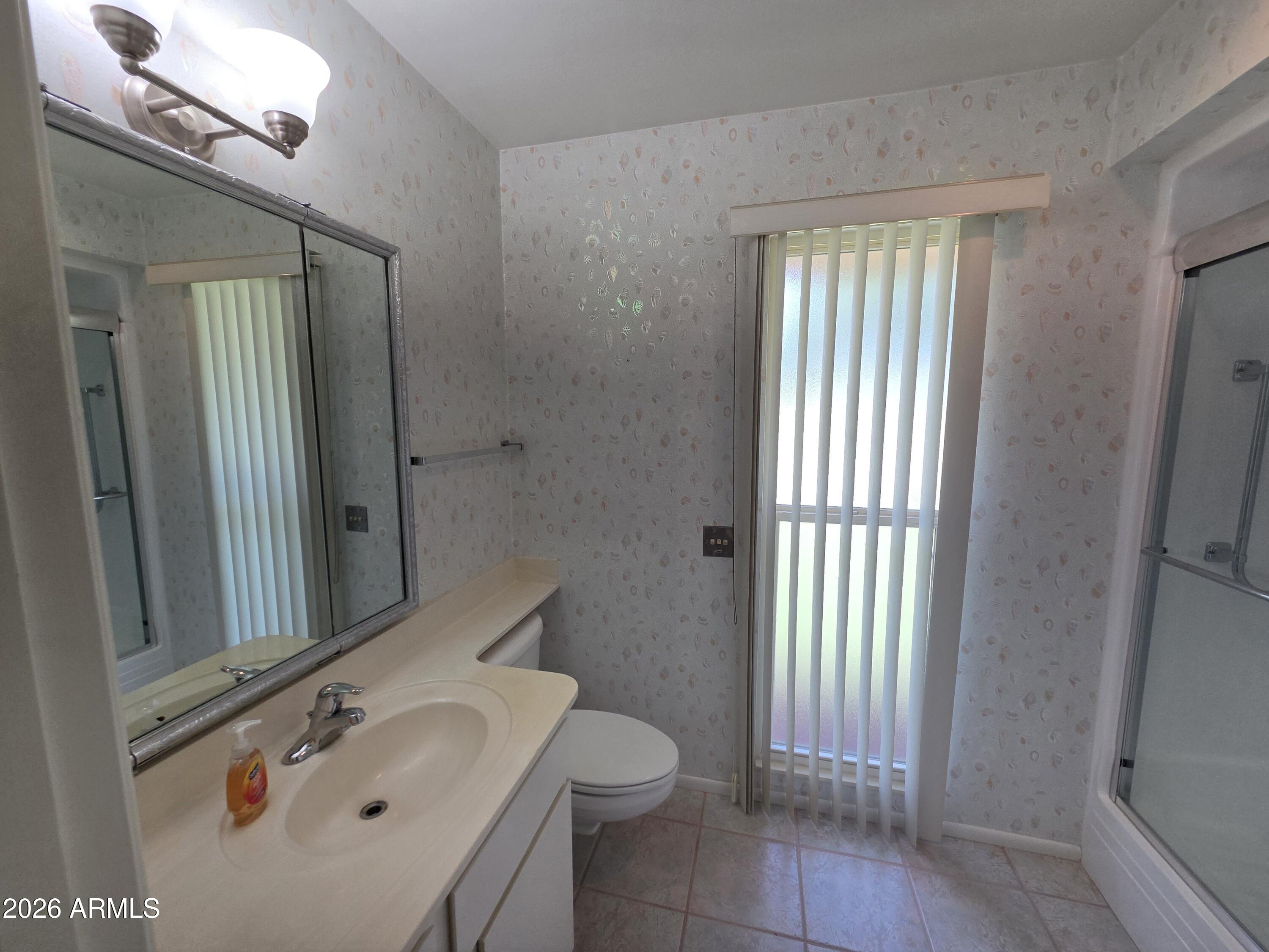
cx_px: 634
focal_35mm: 13
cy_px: 476
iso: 100
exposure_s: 1/275
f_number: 2.2
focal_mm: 2.2
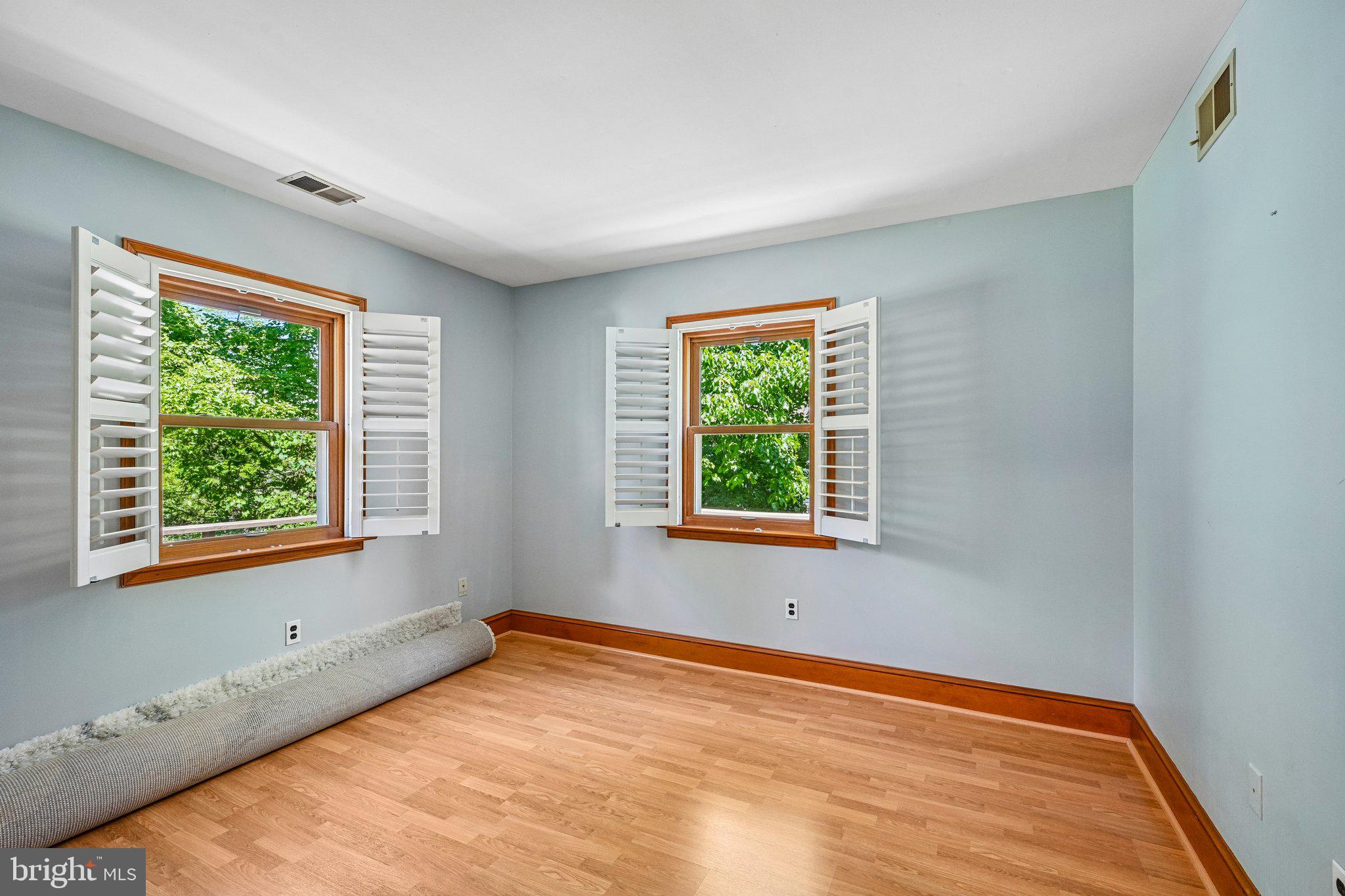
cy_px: 448
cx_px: 672
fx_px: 598
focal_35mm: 16
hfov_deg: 96.7
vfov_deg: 73.7
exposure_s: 1/60
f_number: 8
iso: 800
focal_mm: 16
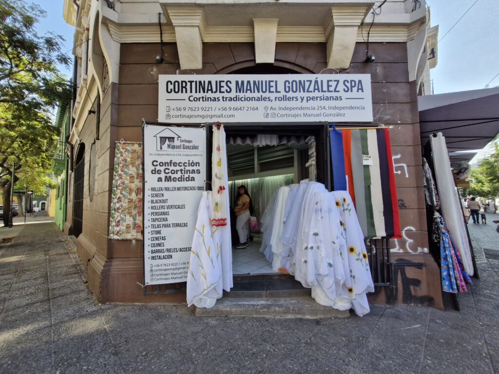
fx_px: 187
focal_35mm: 13
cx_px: 250
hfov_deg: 106.2
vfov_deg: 89.9
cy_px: 187
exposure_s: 1/332
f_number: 2.2
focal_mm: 1.74
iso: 50
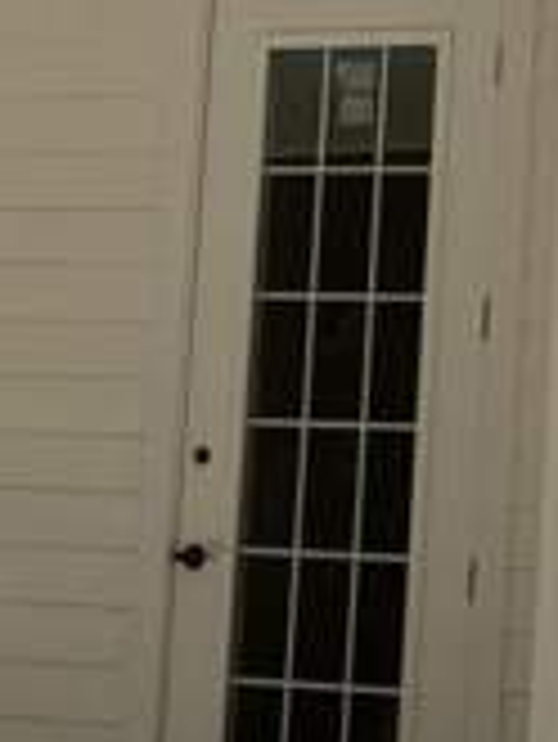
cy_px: 162
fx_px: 3606
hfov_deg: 8.8
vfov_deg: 11.7
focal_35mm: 168
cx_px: 572
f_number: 1.6
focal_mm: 5.96
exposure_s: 1/5348
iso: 50
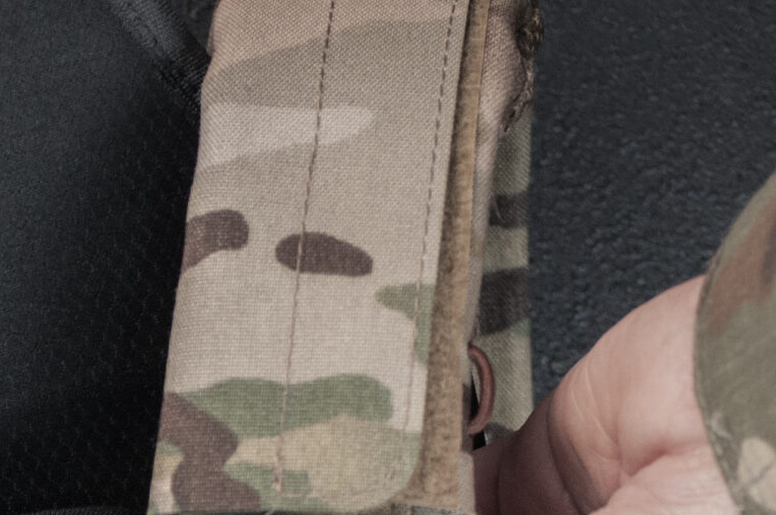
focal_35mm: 327
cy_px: 660
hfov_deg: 6.3
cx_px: -145
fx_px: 7031
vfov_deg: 4.2
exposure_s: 1/100
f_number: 4.2
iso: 1000
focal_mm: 65
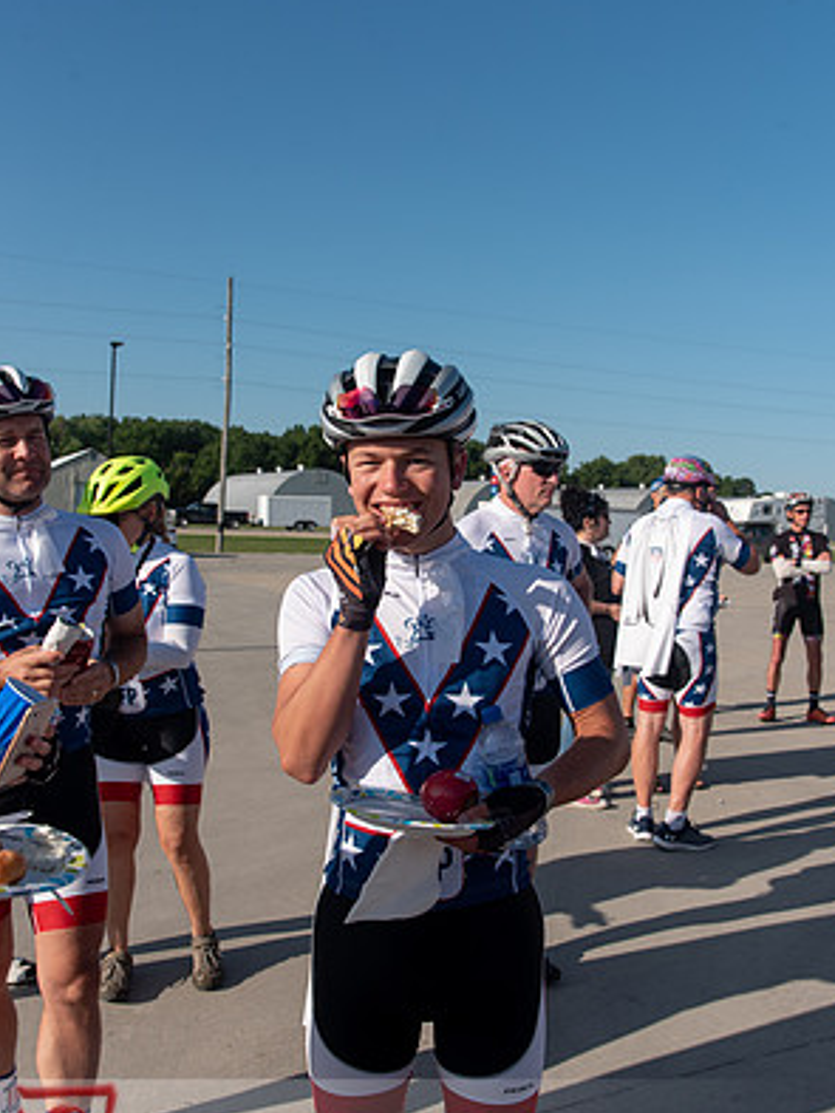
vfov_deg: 55.3
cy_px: 552
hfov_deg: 43.0
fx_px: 1061
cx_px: 419
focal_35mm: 33
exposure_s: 1/1000
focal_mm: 30
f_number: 7.1
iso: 250
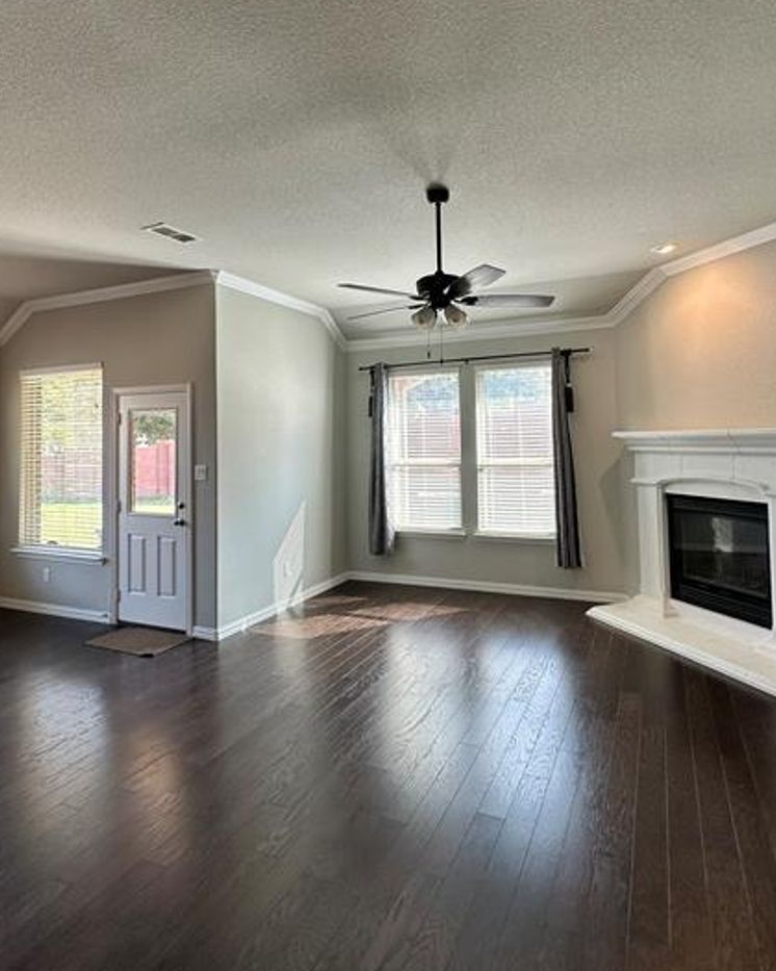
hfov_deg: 68.0
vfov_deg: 79.9
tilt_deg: +2.0
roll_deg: +0.5
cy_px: 418
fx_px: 574
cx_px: 416
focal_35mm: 20
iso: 64
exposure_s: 1/120
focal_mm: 2.22
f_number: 2.2
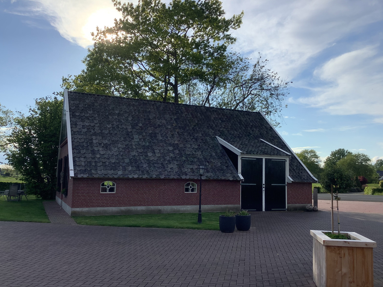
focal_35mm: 32
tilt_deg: +4.7
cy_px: 145
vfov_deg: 44.2
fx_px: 354
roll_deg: -1.6
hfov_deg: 56.8
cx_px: 192
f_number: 2.4
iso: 25
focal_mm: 3.3
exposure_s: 1/1567
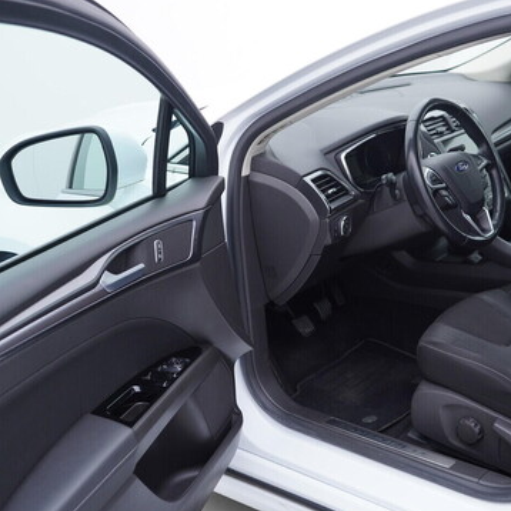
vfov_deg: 36.1
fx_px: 785
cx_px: 368
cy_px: 256
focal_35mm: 47
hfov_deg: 35.4
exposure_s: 1/50
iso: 125
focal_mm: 24
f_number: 3.2
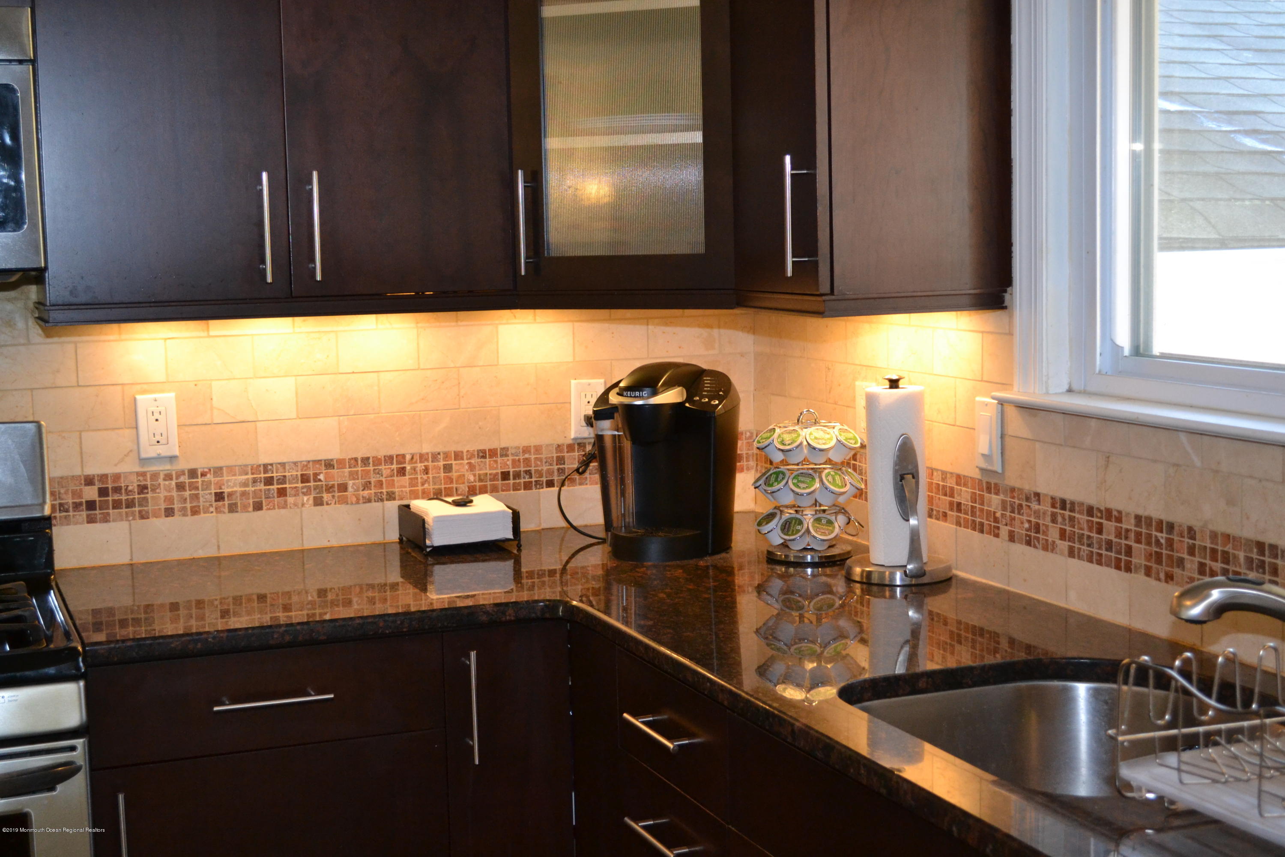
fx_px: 1713
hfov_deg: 41.1
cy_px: 428
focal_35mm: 48
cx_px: 642
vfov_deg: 28.1
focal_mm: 32
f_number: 4.8
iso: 1400
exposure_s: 1/60
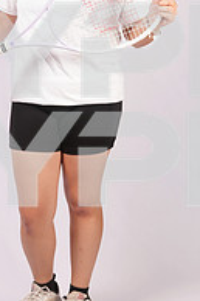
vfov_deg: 25.2
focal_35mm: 79
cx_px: 64
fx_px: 659
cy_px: 51
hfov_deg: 17.2
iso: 160
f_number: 5.6
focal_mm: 34
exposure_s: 1/125
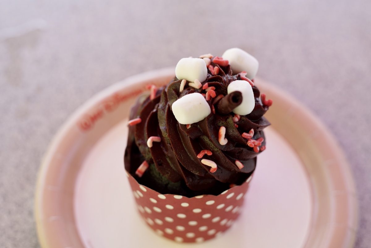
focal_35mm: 50
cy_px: 124
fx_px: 516
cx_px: 186
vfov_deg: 27.0
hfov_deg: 39.6
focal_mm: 50
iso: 100
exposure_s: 1/160
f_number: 4
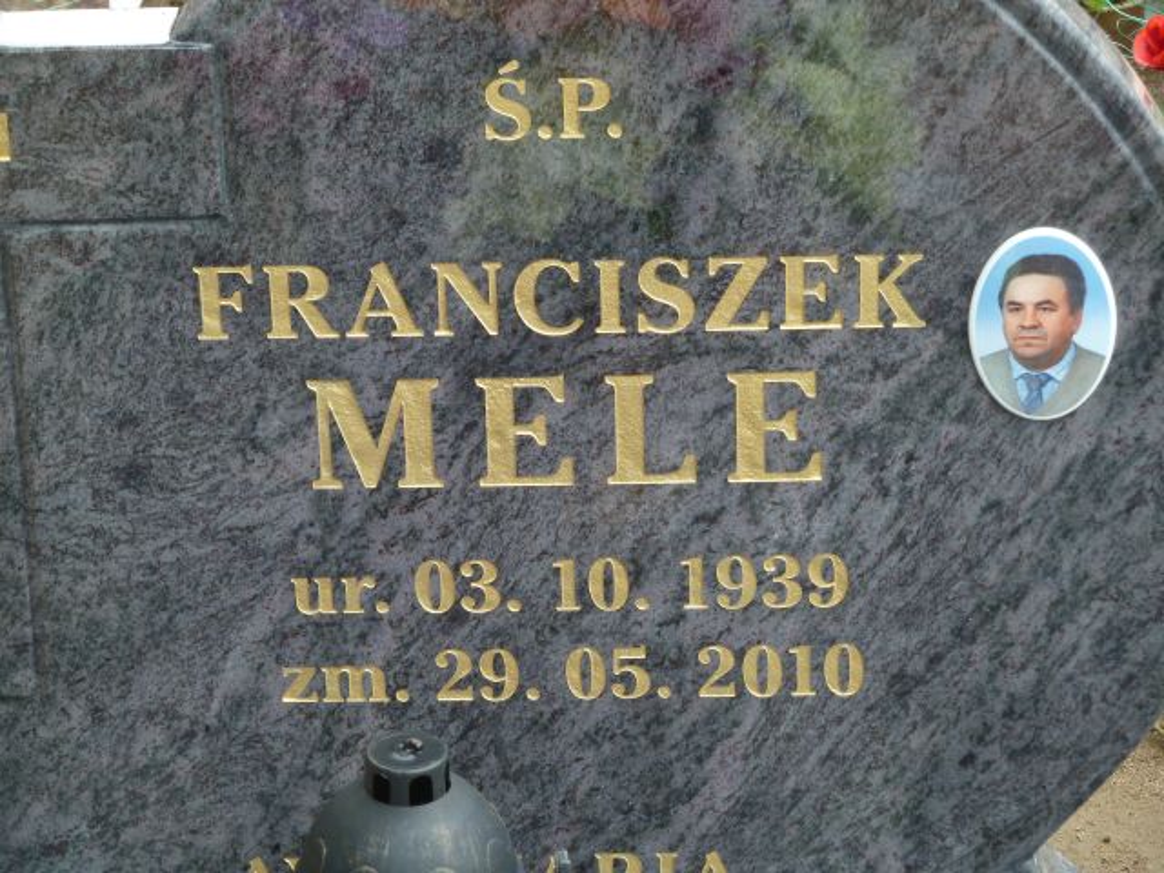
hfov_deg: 17.7
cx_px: 582
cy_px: 436
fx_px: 3732
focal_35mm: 111
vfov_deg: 13.3
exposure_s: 1/50
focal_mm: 18.2
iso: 100
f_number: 4.4
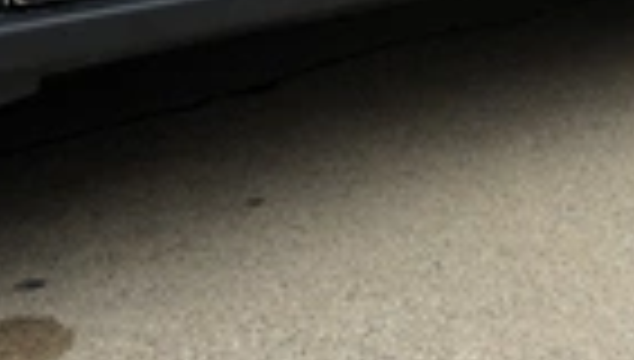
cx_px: 517
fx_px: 1247
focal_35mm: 74
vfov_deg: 15.7
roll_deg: -2.9
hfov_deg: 27.9
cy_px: -99
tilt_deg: -9.7
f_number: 1.78
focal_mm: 6.76
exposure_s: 1/1597
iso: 80
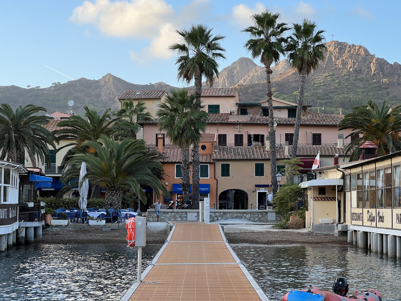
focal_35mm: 77
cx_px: 200
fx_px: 892
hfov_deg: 25.3
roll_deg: -0.3
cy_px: 150
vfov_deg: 19.1
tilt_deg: +3.5
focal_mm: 9
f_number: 2.8
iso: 32
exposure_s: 1/195
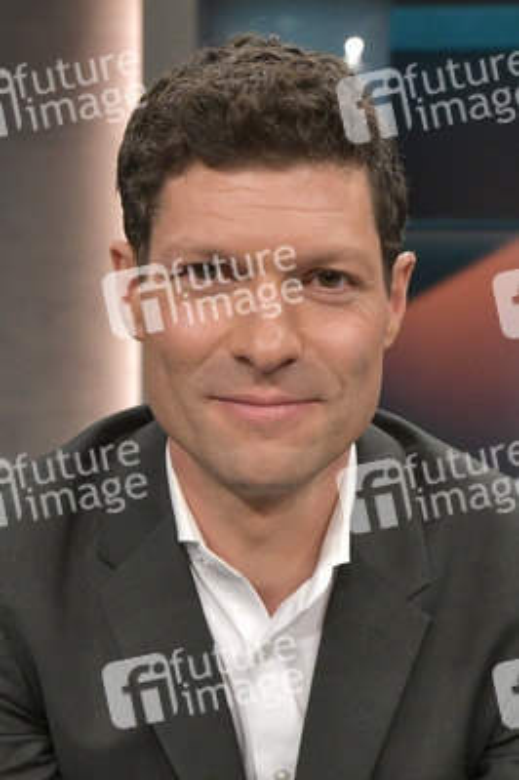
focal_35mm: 48
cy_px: 390
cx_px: 260
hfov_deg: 28.0
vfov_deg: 41.1
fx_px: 1040
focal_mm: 48
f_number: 6.3
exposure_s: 1/200
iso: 2500
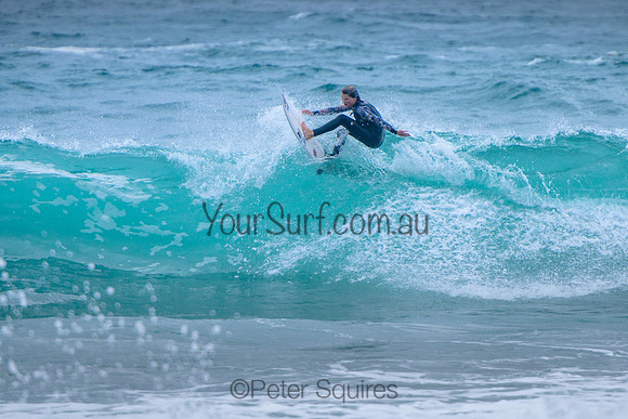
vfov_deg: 2.5
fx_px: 9599
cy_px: 201
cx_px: 387
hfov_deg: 3.7
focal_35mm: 550
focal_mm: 400
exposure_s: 1/2000
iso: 320
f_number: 5.6
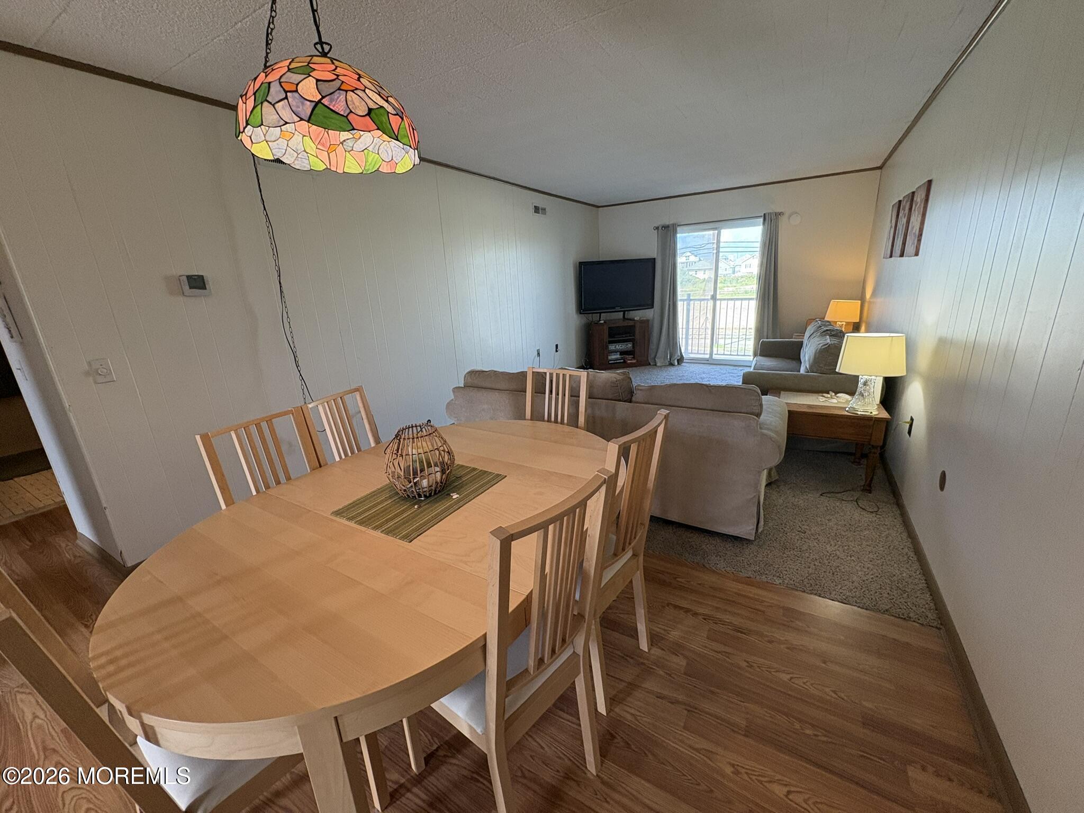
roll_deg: +3.9
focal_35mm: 14
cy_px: 406
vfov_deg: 85.7
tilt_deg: -15.9
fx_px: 438
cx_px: 542
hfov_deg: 102.1
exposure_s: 1/120
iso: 250
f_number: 2.2
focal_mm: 2.22
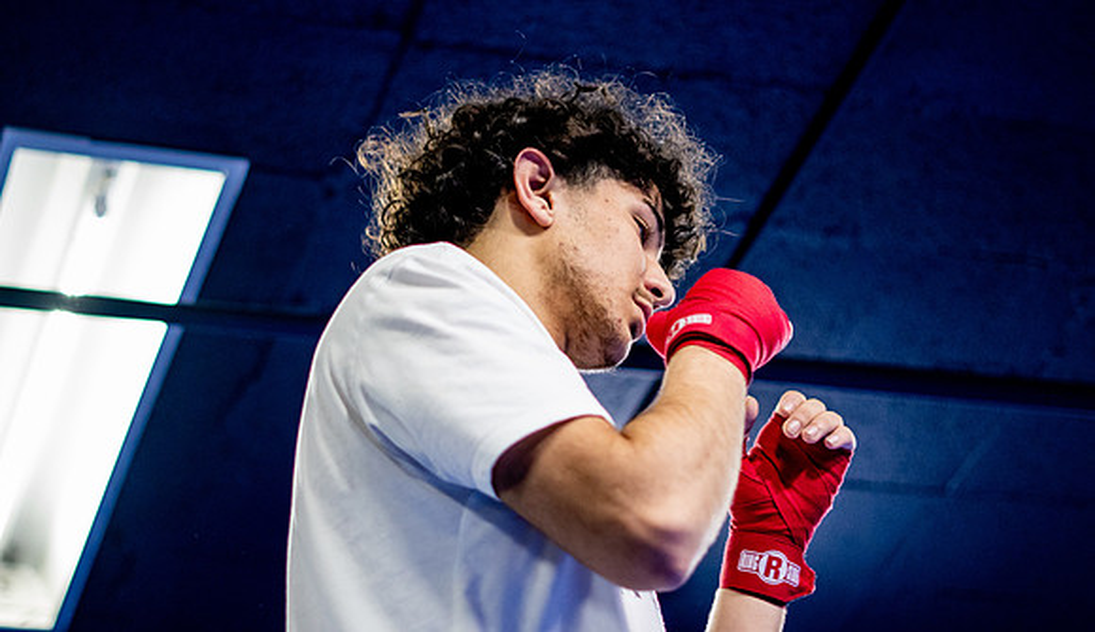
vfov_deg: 13.7
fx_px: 2622
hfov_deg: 23.6
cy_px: 213
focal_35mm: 90
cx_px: 466
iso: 2000
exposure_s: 1/500
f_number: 1.8
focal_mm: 50
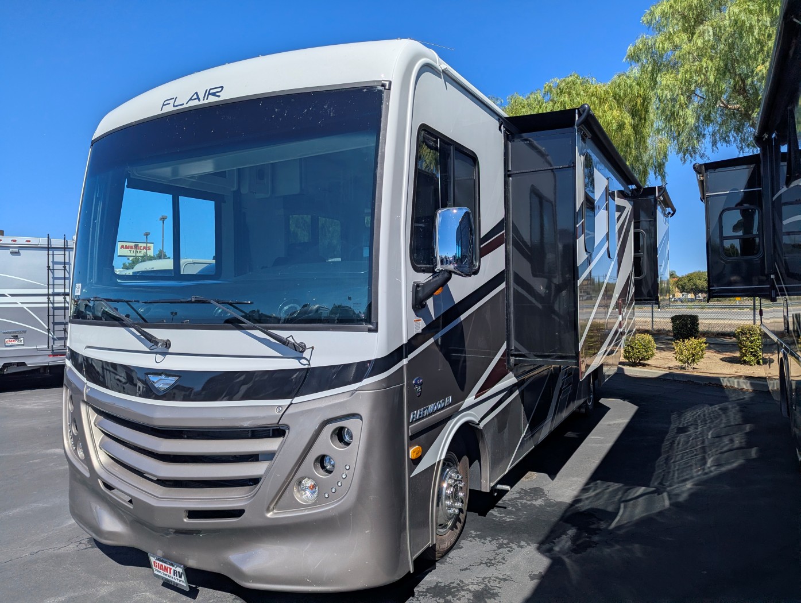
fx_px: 556
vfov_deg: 56.9
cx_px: 400
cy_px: 302
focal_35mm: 24
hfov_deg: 71.5
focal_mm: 6.81
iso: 46
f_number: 1.85
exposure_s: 1/4184
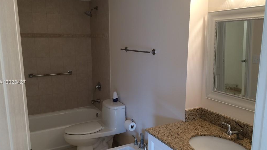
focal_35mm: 32
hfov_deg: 61.0
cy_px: 83
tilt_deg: -10.7
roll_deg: +1.0
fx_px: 227
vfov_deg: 36.7
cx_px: 134
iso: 40
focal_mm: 4.15
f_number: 2.2
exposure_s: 1/30
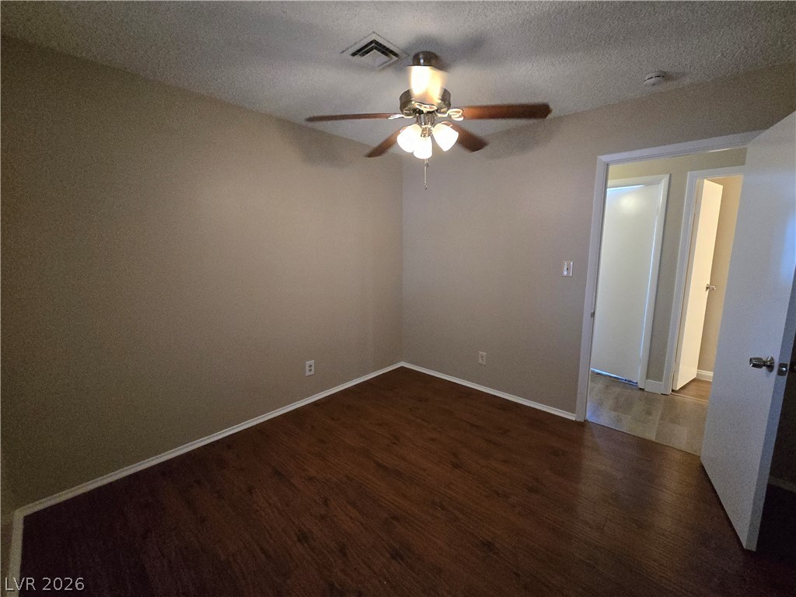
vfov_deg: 89.9
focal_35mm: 13
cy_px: 298
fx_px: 299
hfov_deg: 106.2
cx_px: 398
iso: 1250
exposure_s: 1/60
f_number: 2.2
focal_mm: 2.2
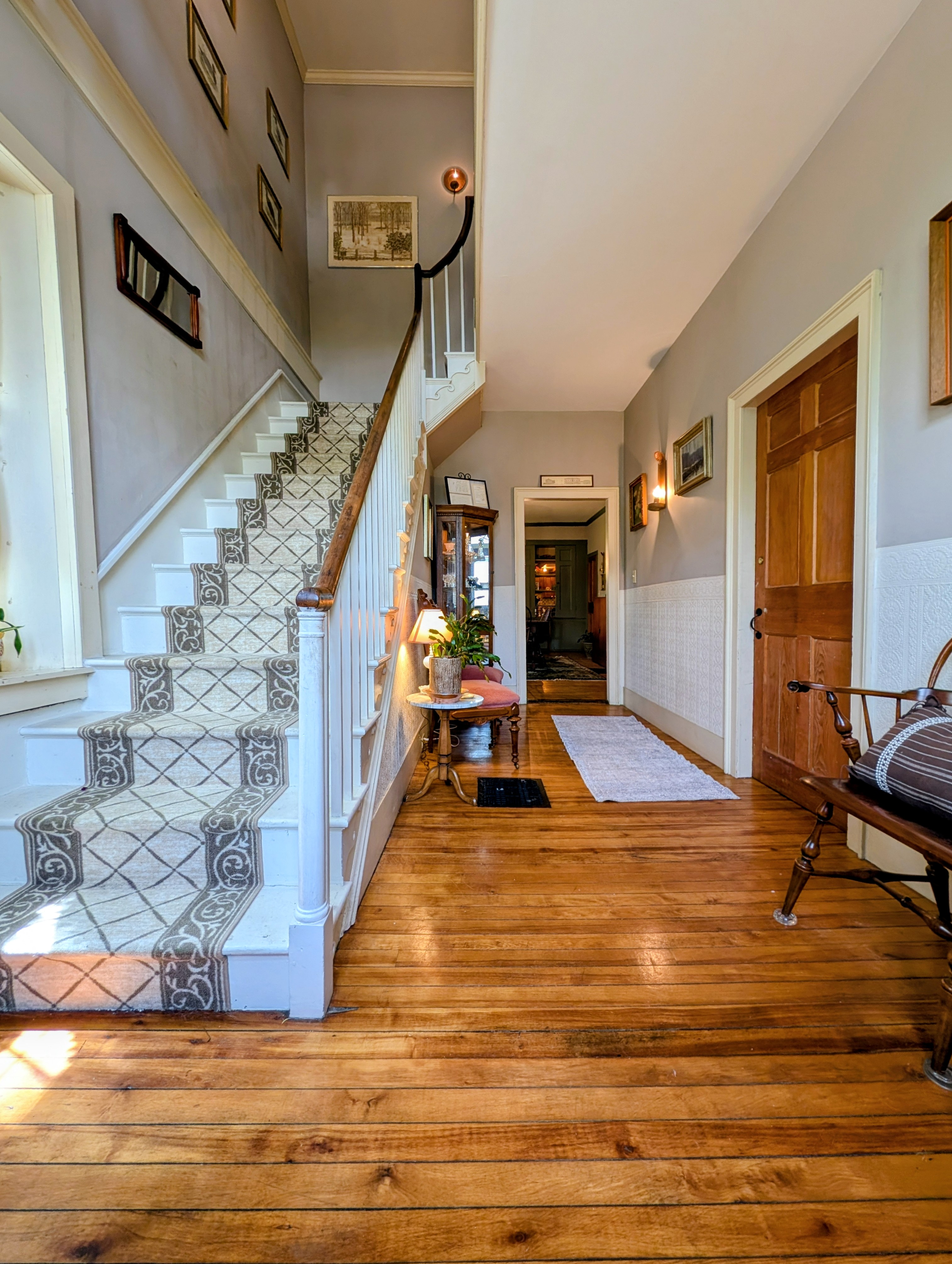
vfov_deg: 110.5
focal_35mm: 12
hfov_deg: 94.6
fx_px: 439
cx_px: 476
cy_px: 632
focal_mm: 2.02
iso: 74
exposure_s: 1/60
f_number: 1.7
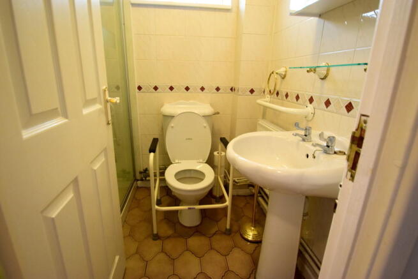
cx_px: 209
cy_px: 140
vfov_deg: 67.4
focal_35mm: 18
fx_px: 209
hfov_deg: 90.0
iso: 1600
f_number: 4
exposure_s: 1/60
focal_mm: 12
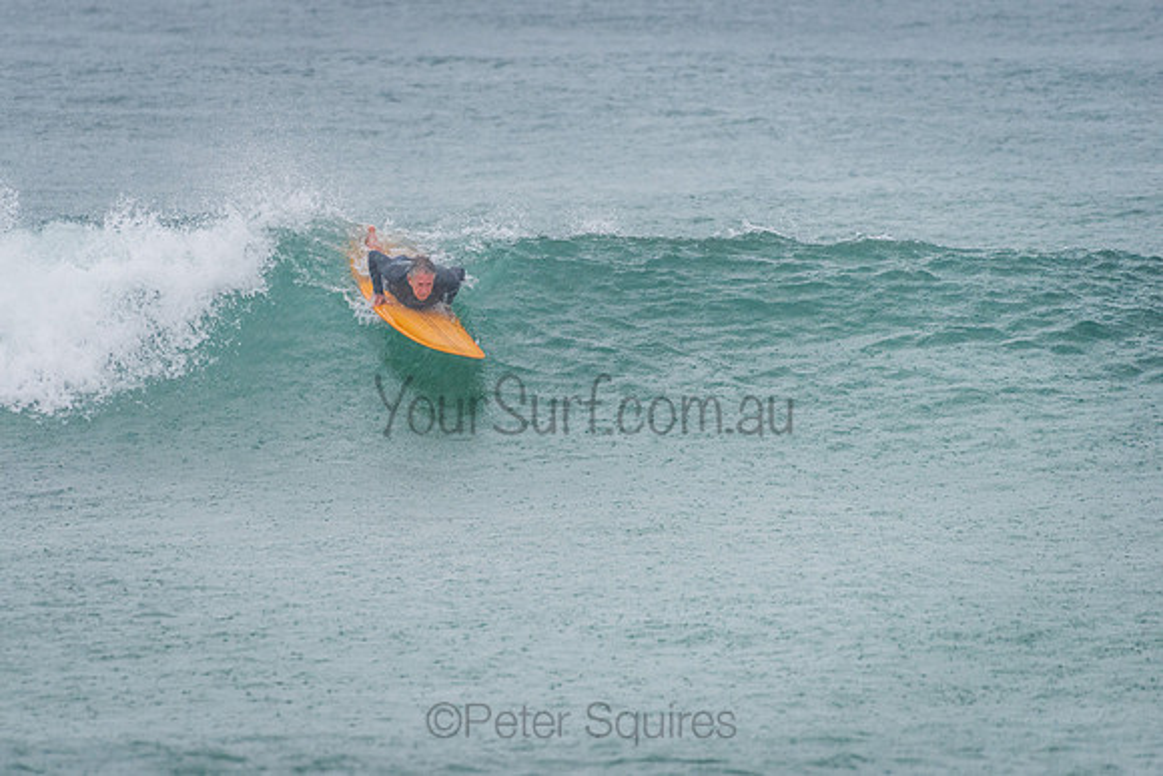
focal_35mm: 609
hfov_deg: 3.4
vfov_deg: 2.3
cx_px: 455
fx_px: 19680
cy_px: 343
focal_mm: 500
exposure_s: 1/320
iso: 500
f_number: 5.6
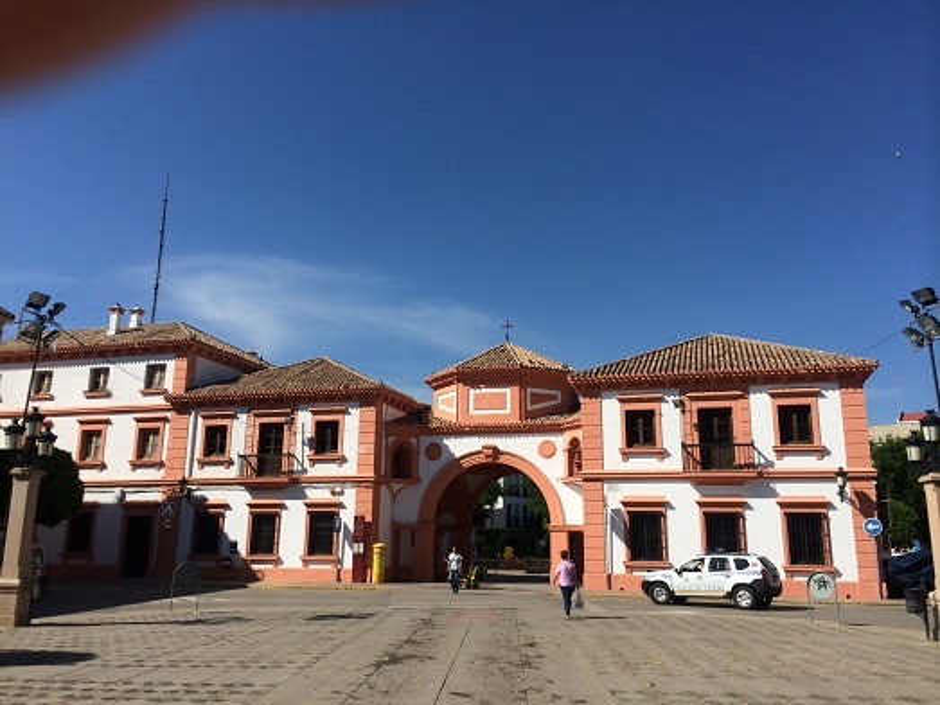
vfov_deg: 46.8
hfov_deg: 60.0
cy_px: 352
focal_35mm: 30
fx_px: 814
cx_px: 470
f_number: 2.2
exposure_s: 1/4115
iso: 40
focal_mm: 4.12
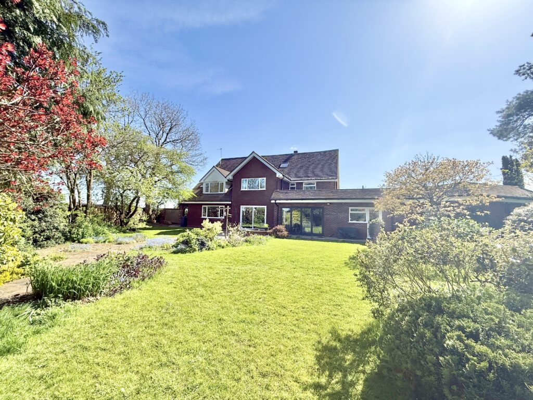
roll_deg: -0.7
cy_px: 200
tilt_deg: +3.6
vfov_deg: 85.7
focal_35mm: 14
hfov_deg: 102.1
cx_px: 266
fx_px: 216
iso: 50
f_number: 2.2
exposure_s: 1/1613
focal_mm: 2.22
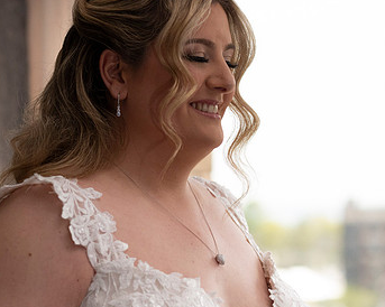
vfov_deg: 11.4
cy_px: 110
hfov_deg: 14.3
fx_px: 1537
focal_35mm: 135
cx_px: 198
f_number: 4
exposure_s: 1/8000
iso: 4000
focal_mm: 85
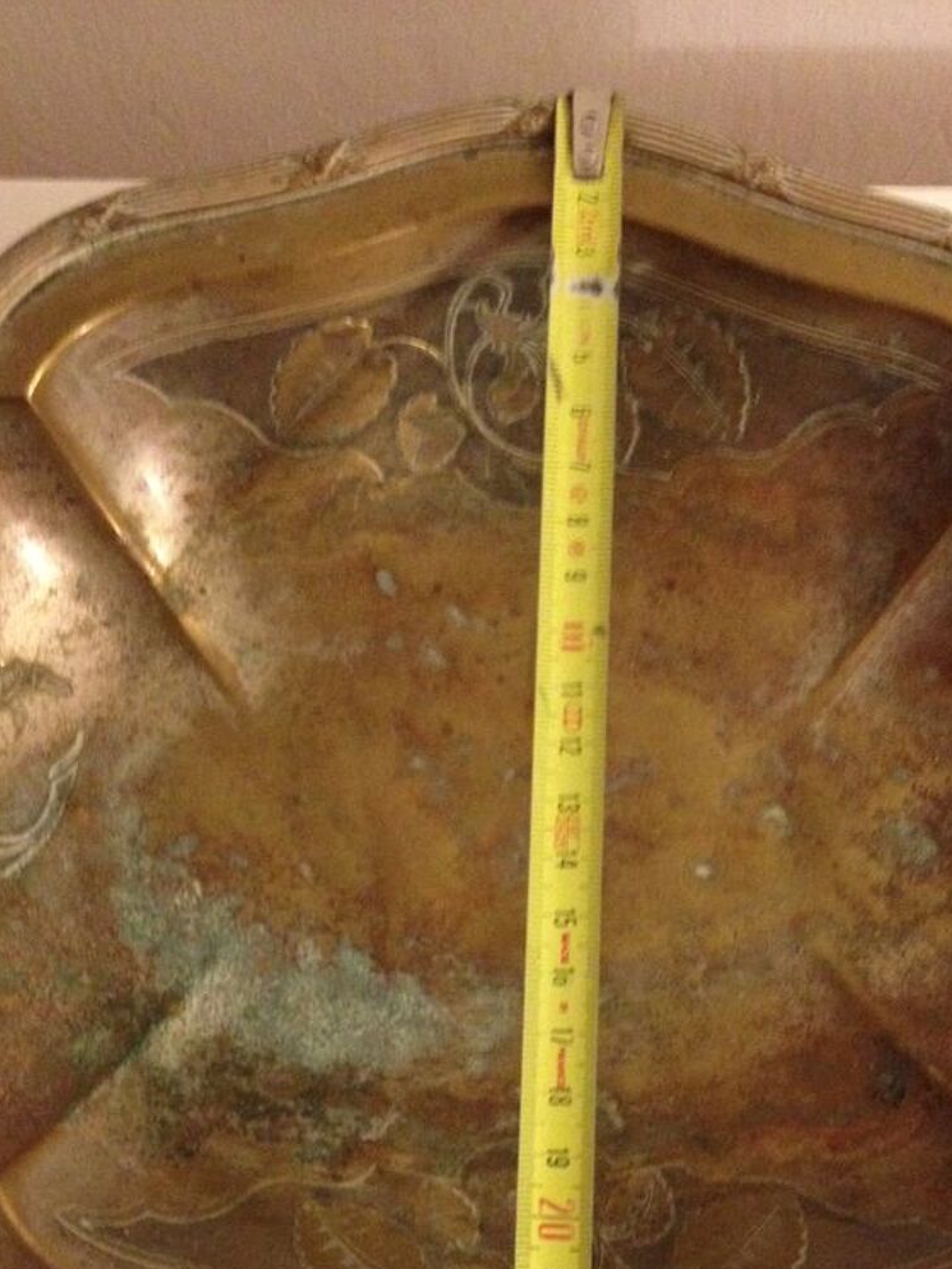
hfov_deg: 30.9
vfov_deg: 39.9
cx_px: 502
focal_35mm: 47
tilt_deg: -77.9
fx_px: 1723
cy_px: 850
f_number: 2.4
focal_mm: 4.28
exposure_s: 1/15
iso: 500
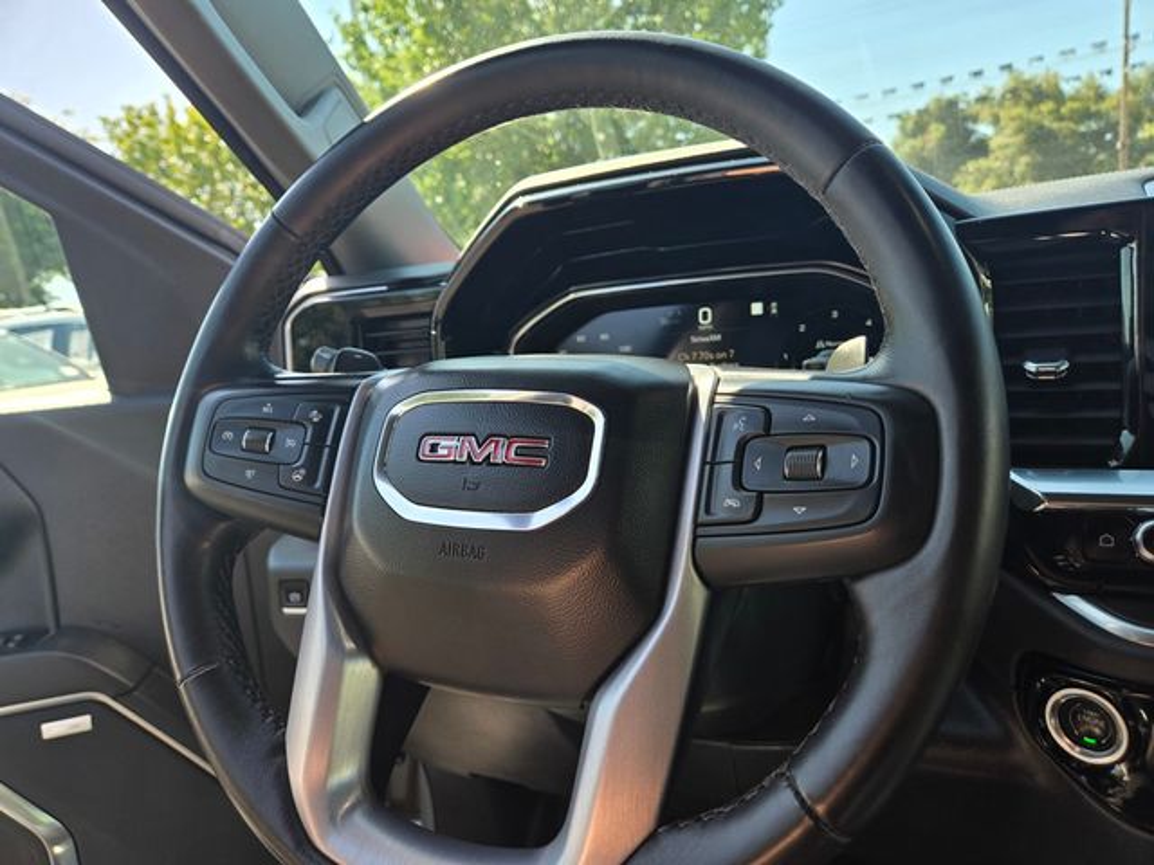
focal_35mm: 23
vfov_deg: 58.9
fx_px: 767
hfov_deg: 73.9
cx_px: 577
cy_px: 432
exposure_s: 1/264
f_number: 1.8
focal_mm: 5.4
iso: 25
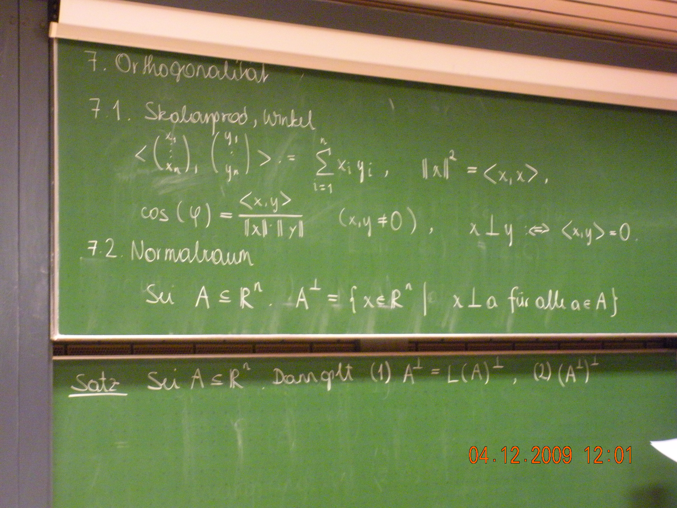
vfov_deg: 18.2
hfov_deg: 24.1
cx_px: 338
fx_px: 1584
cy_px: 254
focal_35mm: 81
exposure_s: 1/8
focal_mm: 14.2
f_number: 4.8
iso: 659
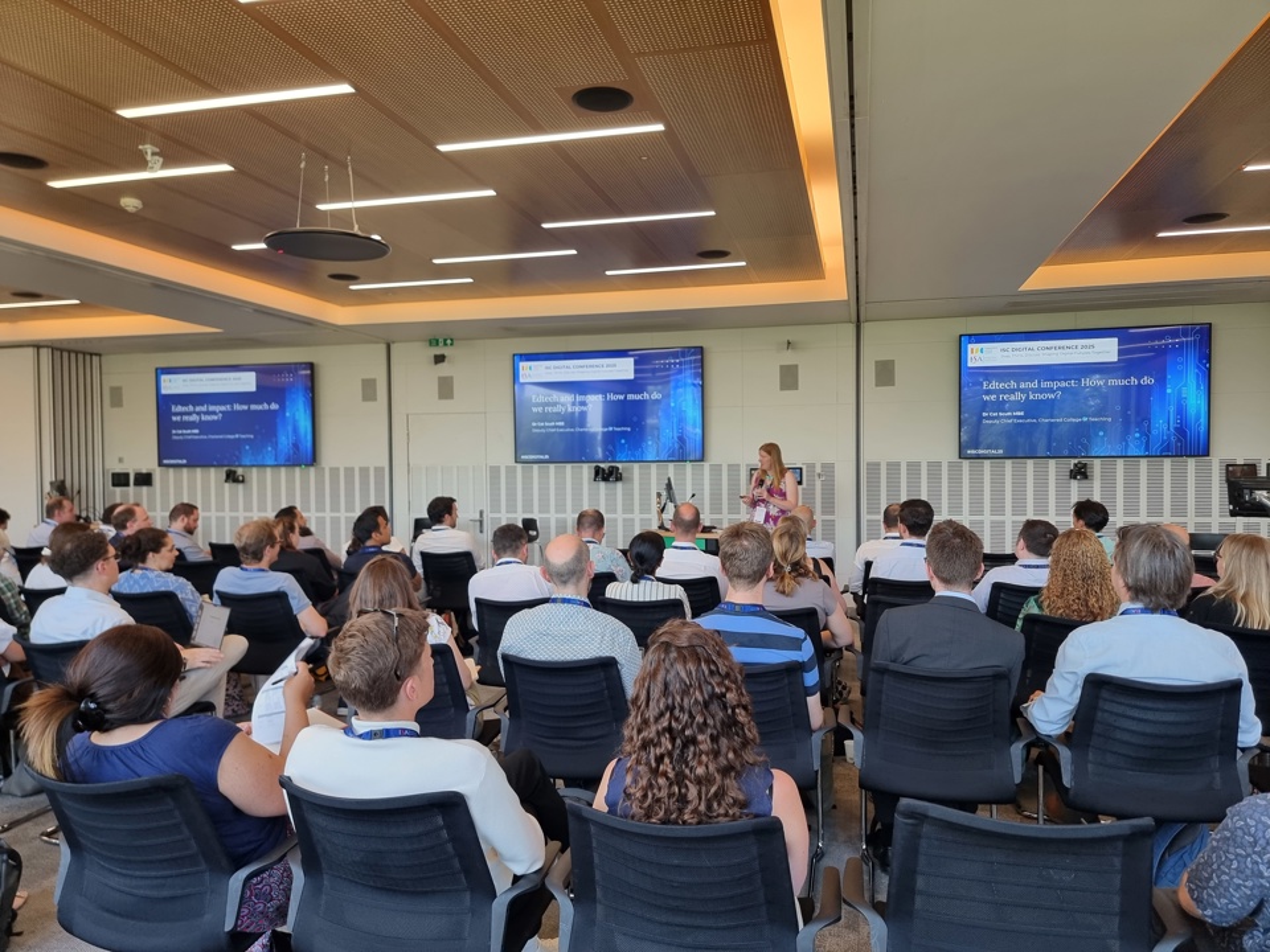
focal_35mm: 24
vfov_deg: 56.8
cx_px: 635
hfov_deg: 71.6
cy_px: 476
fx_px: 881
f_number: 1.8
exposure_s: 1/100
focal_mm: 6.7
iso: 80
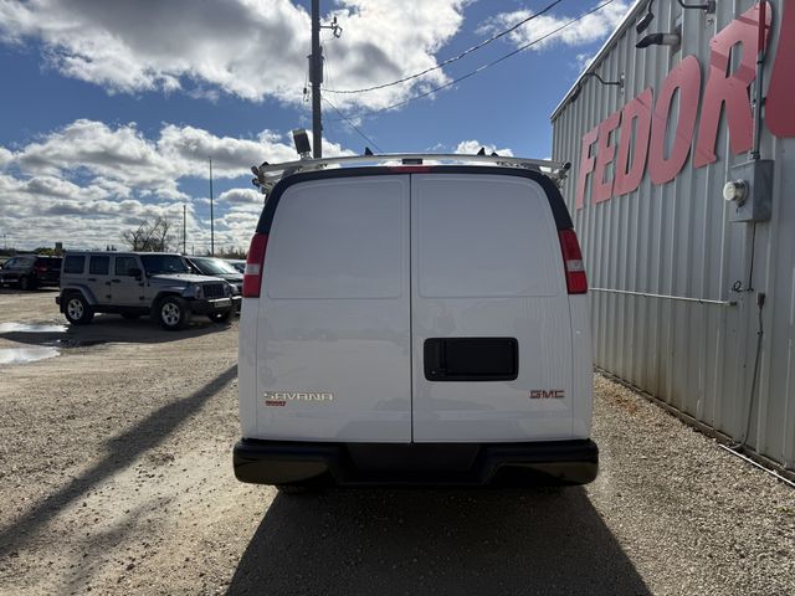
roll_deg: -2.0
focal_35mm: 24
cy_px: 298
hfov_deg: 71.6
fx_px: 551
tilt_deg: -4.0
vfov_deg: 56.8
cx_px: 398
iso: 80
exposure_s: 1/9091
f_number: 1.78
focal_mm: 6.76
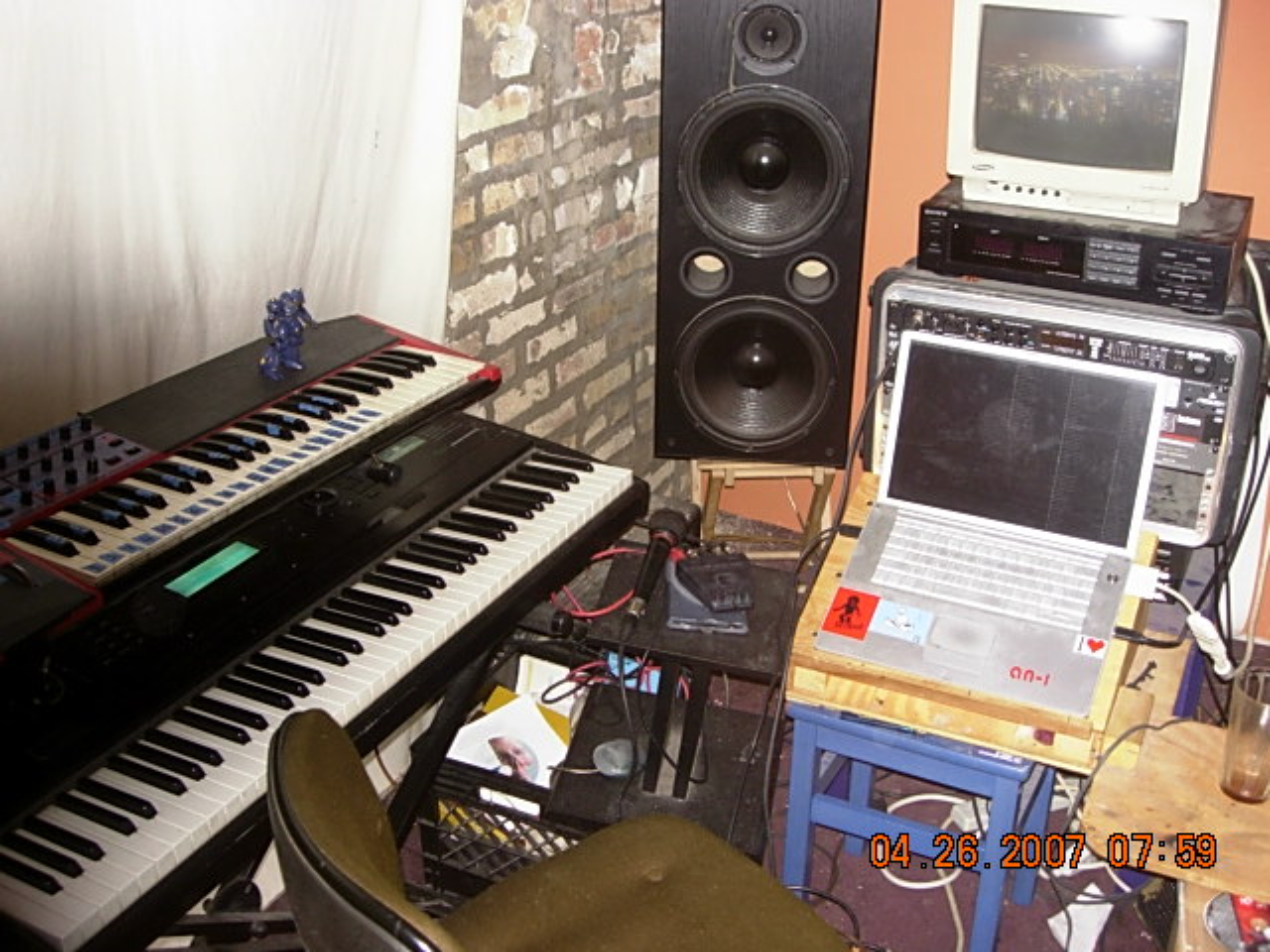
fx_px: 1394
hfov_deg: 49.0
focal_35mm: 38
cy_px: 476
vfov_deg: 37.7
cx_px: 635
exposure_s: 1/117
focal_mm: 7.8
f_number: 2.8
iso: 145
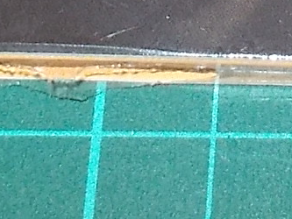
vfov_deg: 7.0
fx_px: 1671
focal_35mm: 198
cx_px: 361
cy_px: -359
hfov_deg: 9.8
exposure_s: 1/30
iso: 200
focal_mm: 4.1
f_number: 3.3
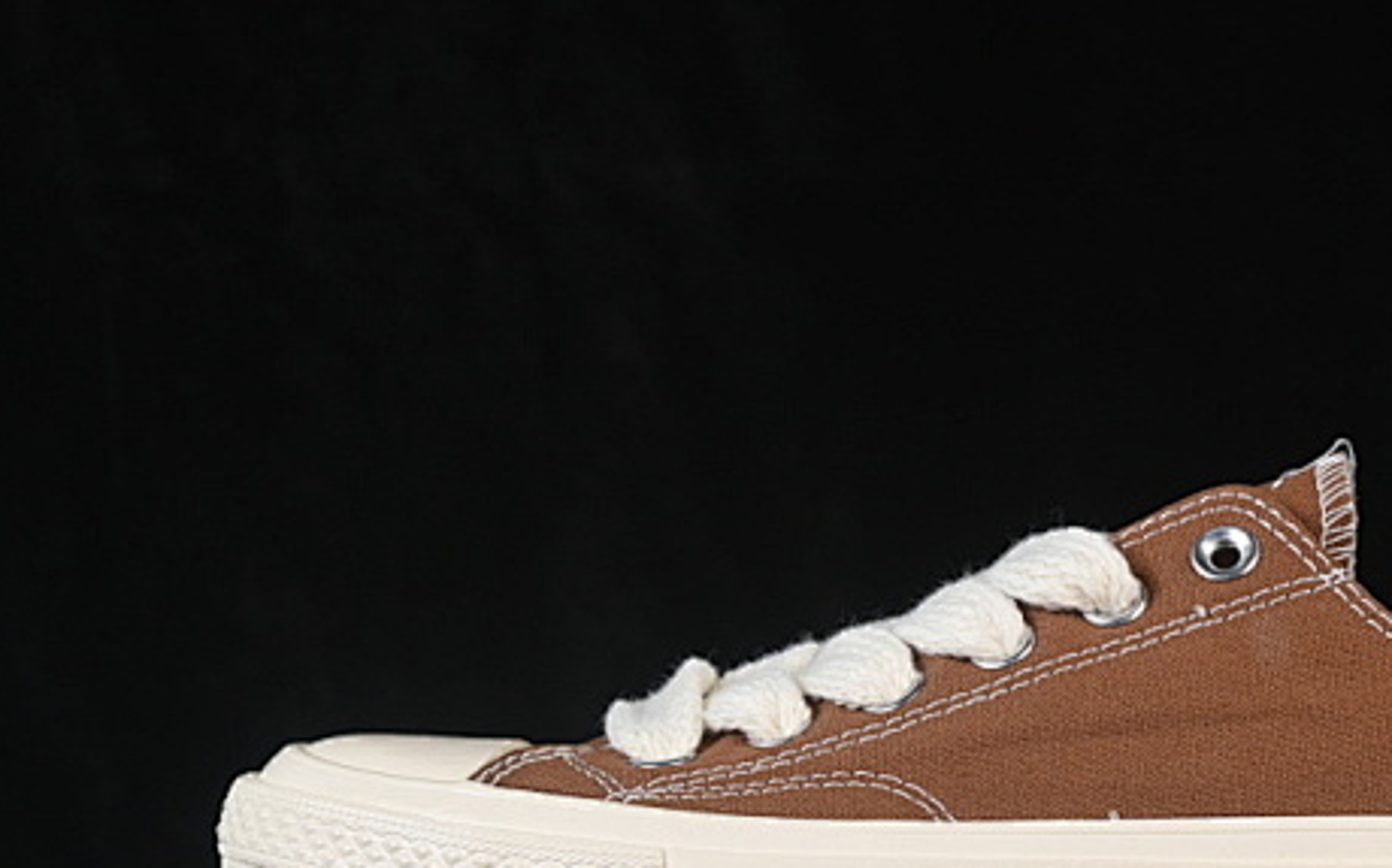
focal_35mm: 133
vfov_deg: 9.8
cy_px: 528
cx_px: 1023
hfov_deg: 15.7
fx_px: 5043
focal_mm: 50
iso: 160
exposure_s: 1/80
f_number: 8
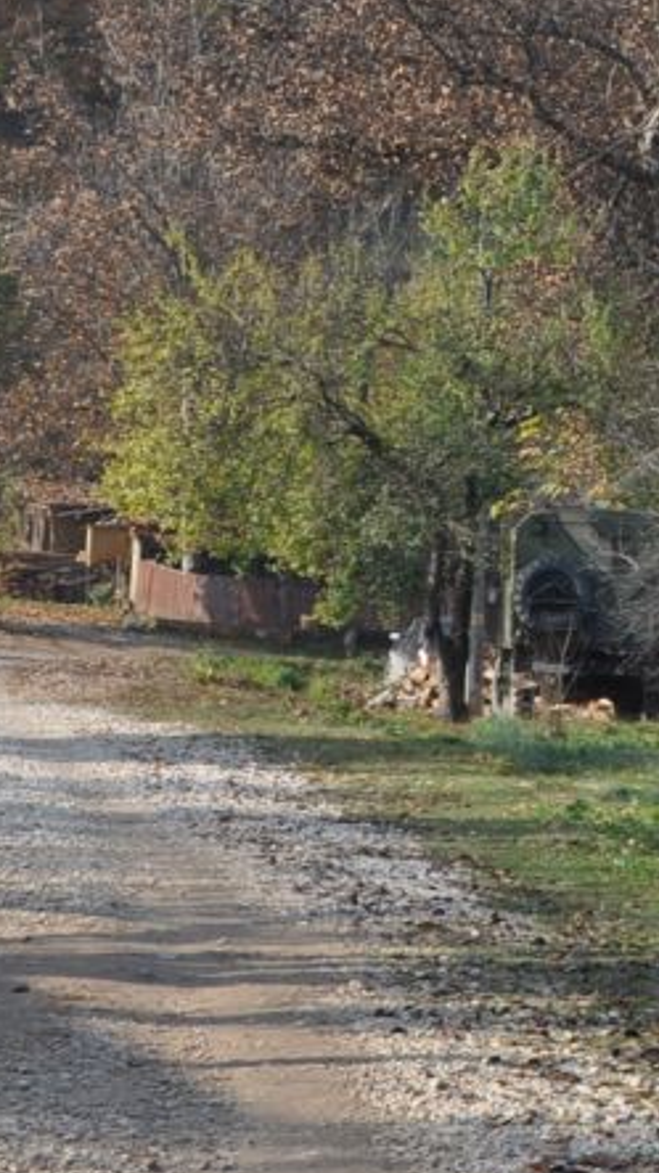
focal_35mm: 129
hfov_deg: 8.8
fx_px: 4010
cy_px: 359
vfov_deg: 16.6
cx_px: 1408
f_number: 7.1
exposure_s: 1/400
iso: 400
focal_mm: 28
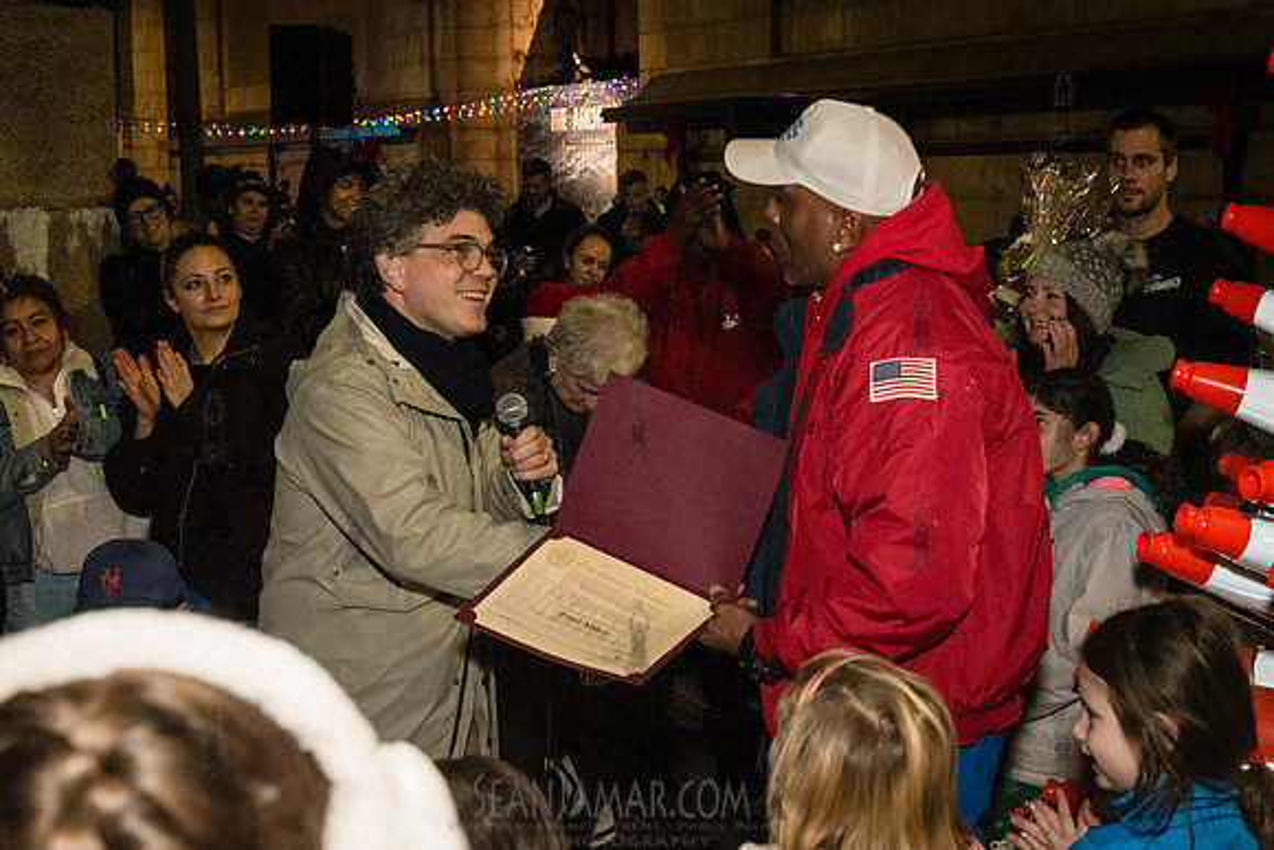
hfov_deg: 37.2
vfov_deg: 25.5
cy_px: 437
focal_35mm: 53
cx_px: 785
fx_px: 1880
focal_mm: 35
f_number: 4.5
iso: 8000
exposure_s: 1/160
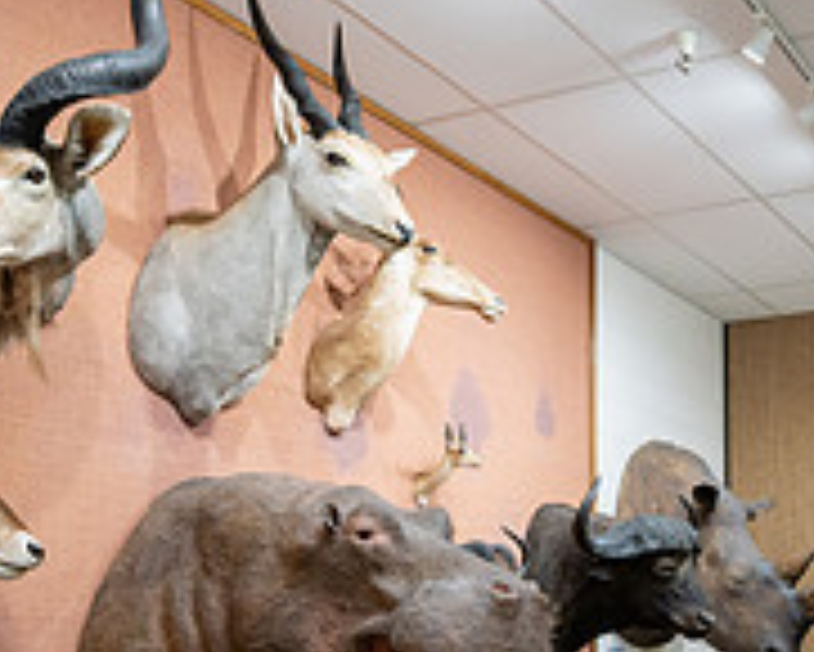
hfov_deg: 35.8
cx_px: 769
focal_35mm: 48
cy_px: 587
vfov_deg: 30.1
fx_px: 1157
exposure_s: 1/125
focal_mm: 16
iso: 640
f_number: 4
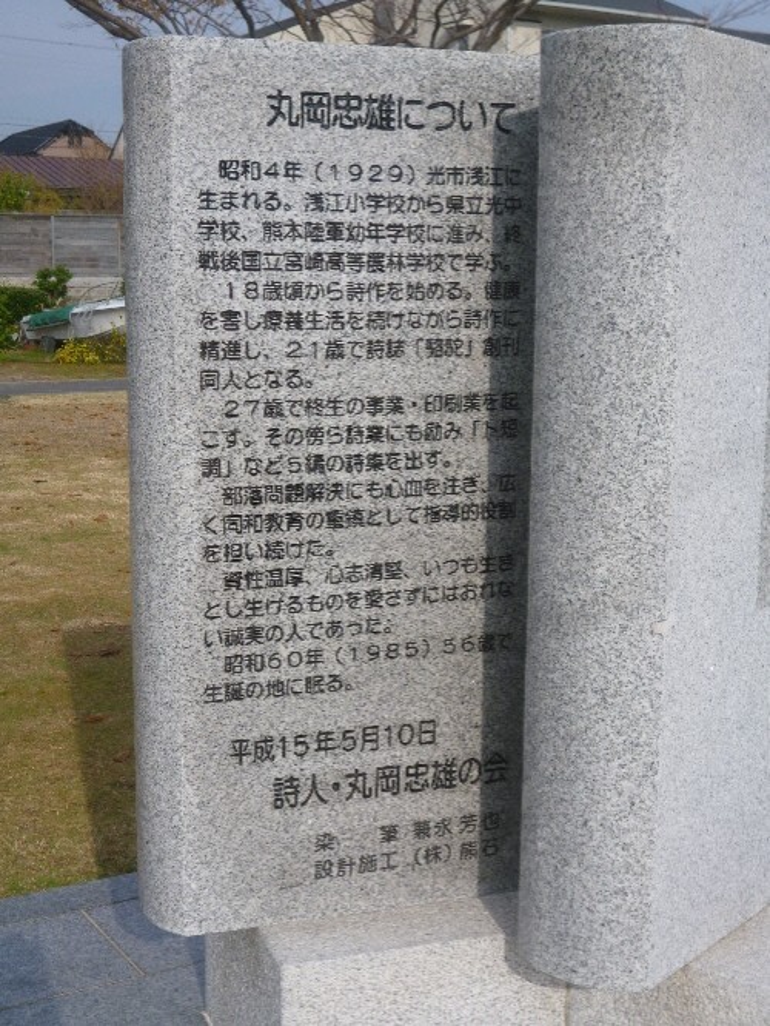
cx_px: 385
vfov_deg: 37.5
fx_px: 1512
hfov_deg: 28.6
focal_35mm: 51
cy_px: 513
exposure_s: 1/1000
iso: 100
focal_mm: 9
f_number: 3.5
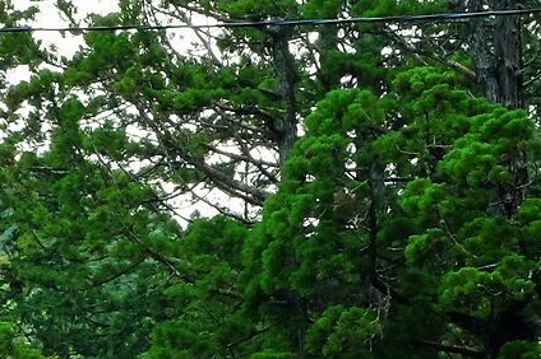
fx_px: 2297
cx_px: 98
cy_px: 425
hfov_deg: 13.4
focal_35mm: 153
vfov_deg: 8.9
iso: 800
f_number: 11
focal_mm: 18
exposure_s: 1/125
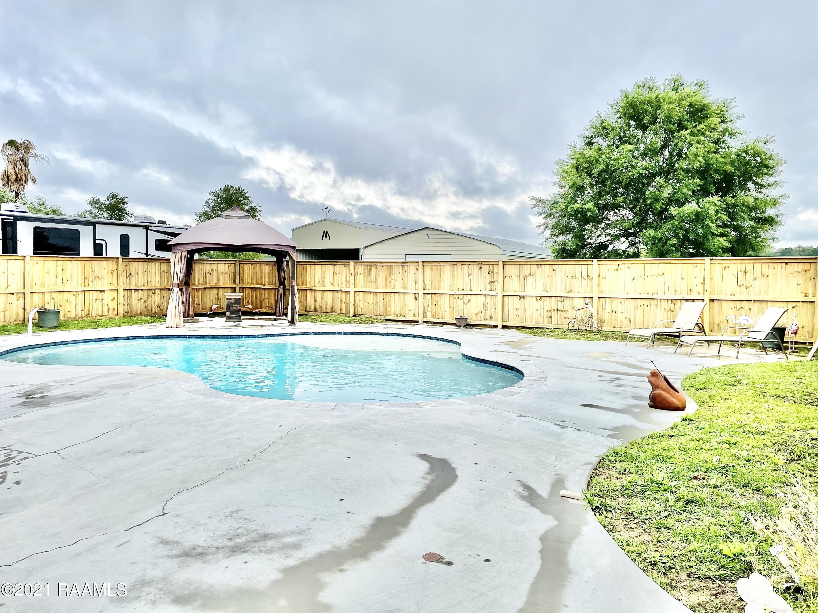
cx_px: 409
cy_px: 306
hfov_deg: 67.3
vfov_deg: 53.1
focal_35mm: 26
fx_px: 614
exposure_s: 1/1984
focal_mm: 4.2
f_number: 1.6
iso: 32
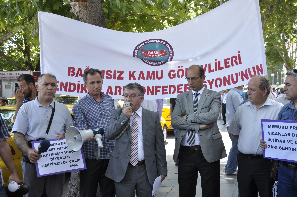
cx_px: 148
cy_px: 98
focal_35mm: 48
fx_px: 396
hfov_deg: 41.2
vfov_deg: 28.0
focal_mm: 32
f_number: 5
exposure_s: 1/100
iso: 200
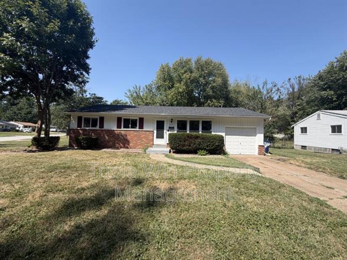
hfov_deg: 102.1
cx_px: 174
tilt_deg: +1.0
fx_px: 140
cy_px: 130
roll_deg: -1.2
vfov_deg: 85.6
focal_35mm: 14
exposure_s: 1/770
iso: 32
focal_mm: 2.22
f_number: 2.2
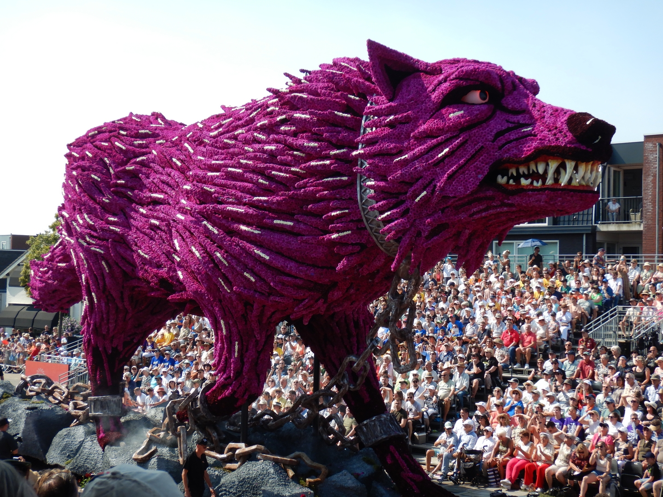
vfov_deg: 26.1
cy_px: 248
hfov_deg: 34.3
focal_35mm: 56
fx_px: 1073
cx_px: 332
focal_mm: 10.1
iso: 125
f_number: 4.4
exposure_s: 1/500
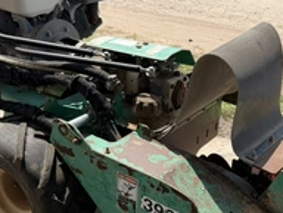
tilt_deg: -35.3
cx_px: 205
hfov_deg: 37.4
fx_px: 409
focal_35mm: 50
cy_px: 178
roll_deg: -6.1
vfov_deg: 28.3
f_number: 1.78
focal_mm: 6.76
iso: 80
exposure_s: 1/3145
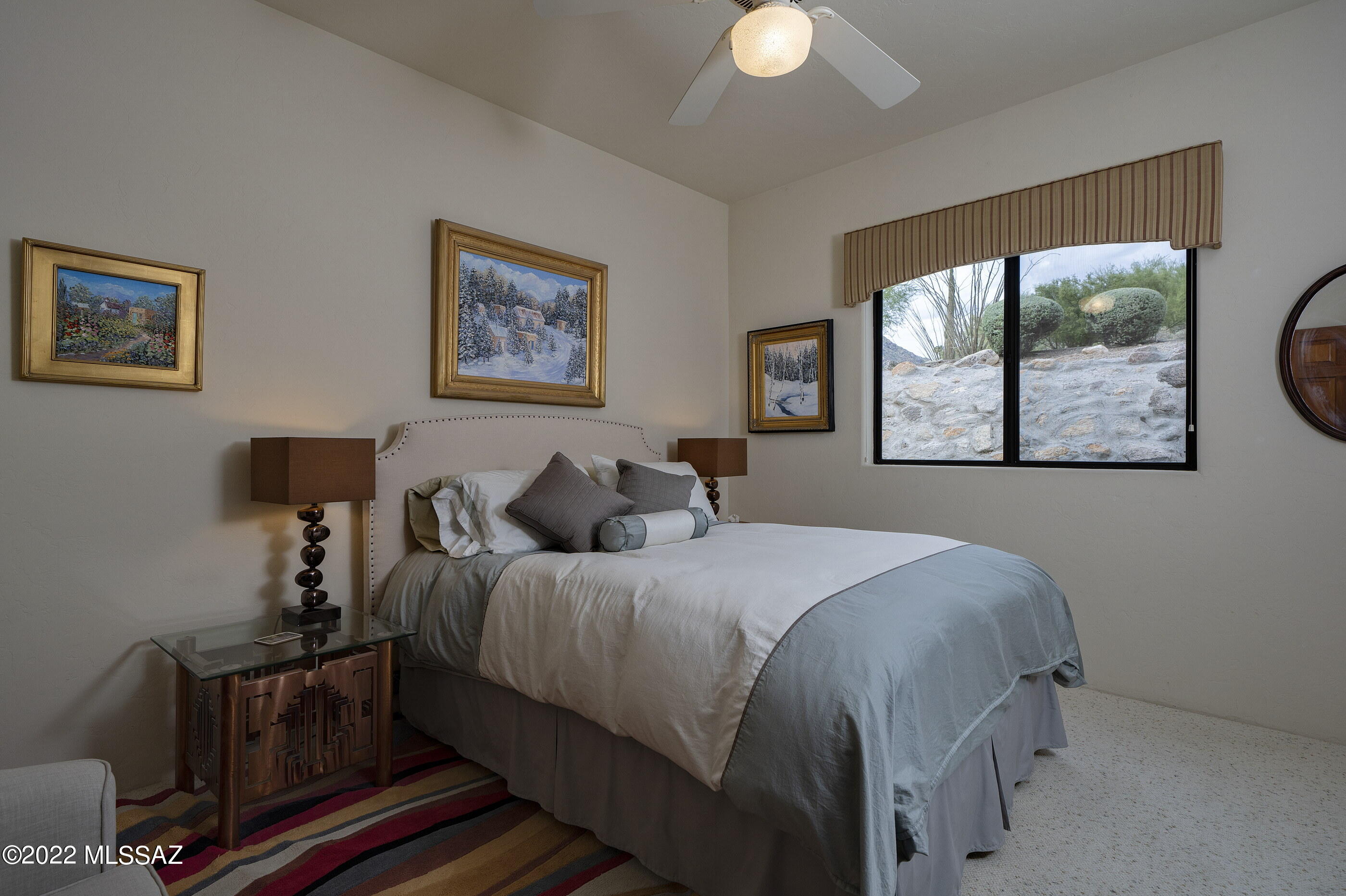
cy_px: 448
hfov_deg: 100.4
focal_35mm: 15
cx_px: 673
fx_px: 561
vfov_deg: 77.3
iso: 200
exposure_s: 1/100
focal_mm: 15
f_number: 7.1
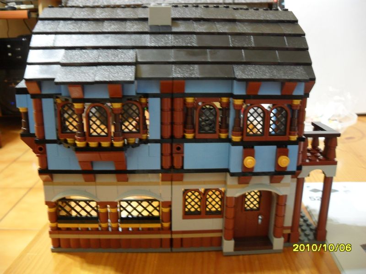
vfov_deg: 40.7
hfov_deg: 52.6
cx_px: 183
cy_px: 137
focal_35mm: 35
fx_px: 370
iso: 200
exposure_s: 1/3
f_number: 2.8
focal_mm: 6.2
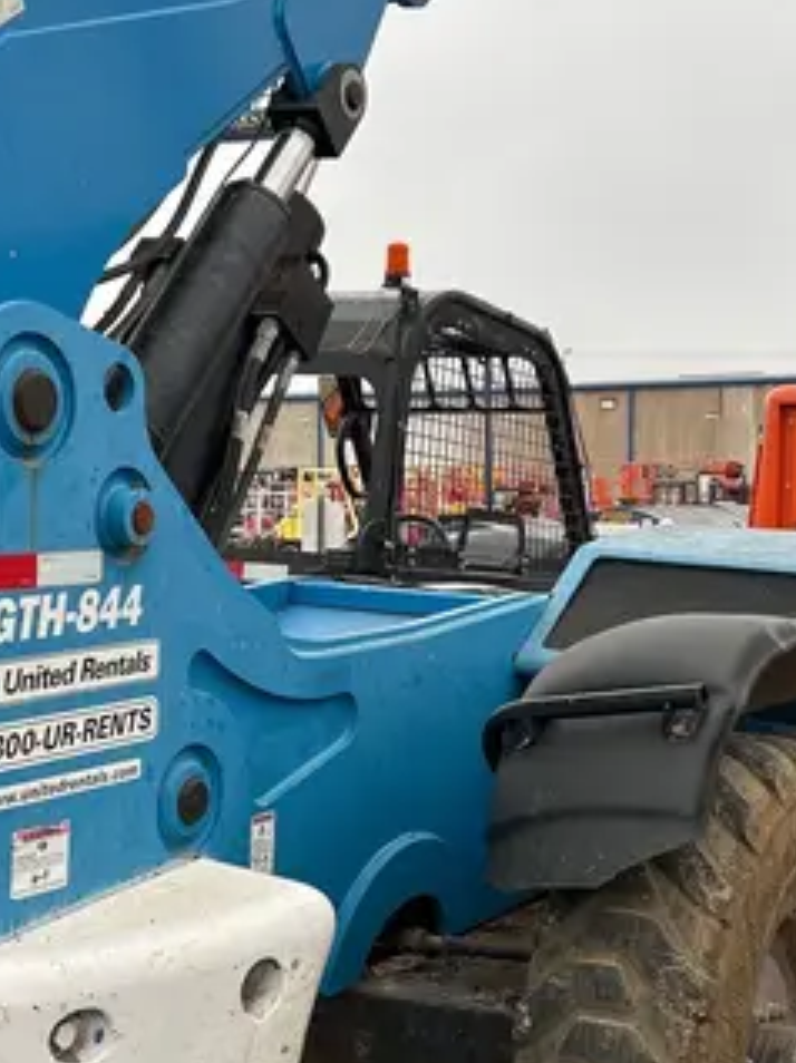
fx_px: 1842
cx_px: 355
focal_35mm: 60
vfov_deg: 32.2
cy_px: 593
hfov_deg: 24.4
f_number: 1.5
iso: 50
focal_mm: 5.7
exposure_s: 1/121
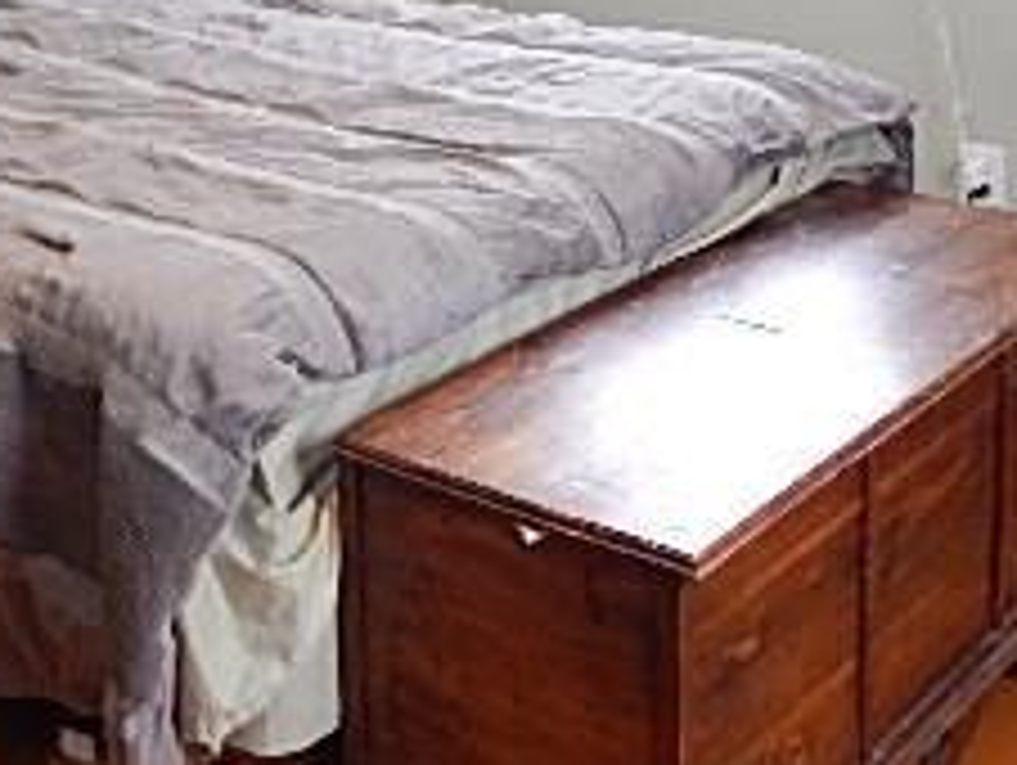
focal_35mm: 65
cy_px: -94
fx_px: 1912
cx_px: 81
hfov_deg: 28.5
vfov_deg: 21.4
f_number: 3
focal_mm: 4
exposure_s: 1/30
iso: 400
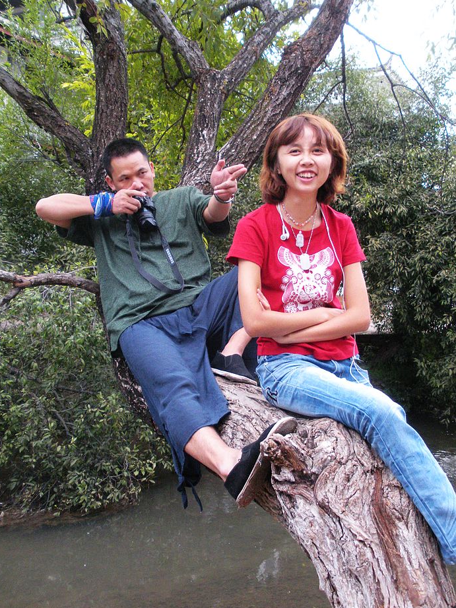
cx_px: 234
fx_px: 703
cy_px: 273
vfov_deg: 46.7
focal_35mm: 40
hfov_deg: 35.9
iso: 322
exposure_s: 1/60.7
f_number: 3.5
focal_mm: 6.3
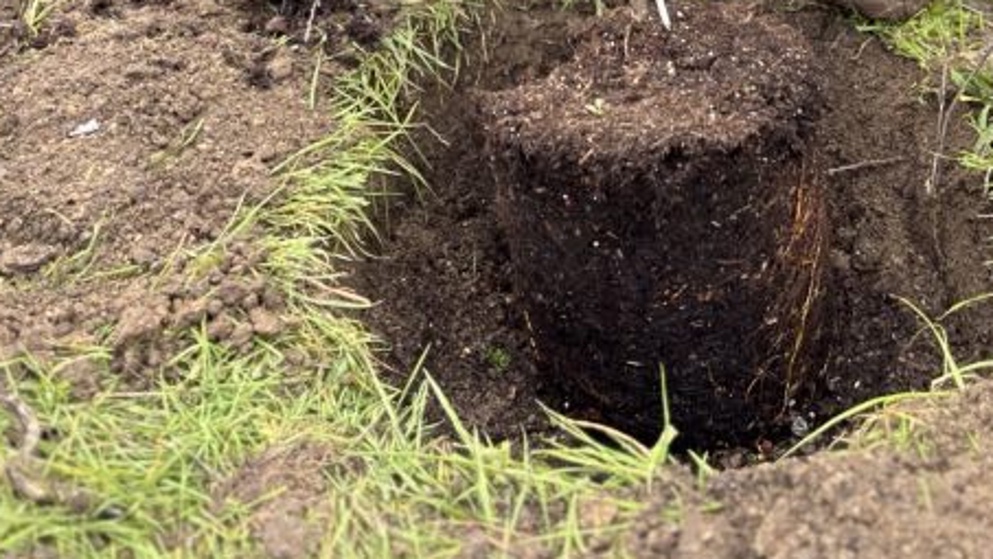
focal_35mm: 50
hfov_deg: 41.1
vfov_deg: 20.6
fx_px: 1317
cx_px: 592
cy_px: -270
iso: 40
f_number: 1.6
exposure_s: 1/190
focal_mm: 5.1
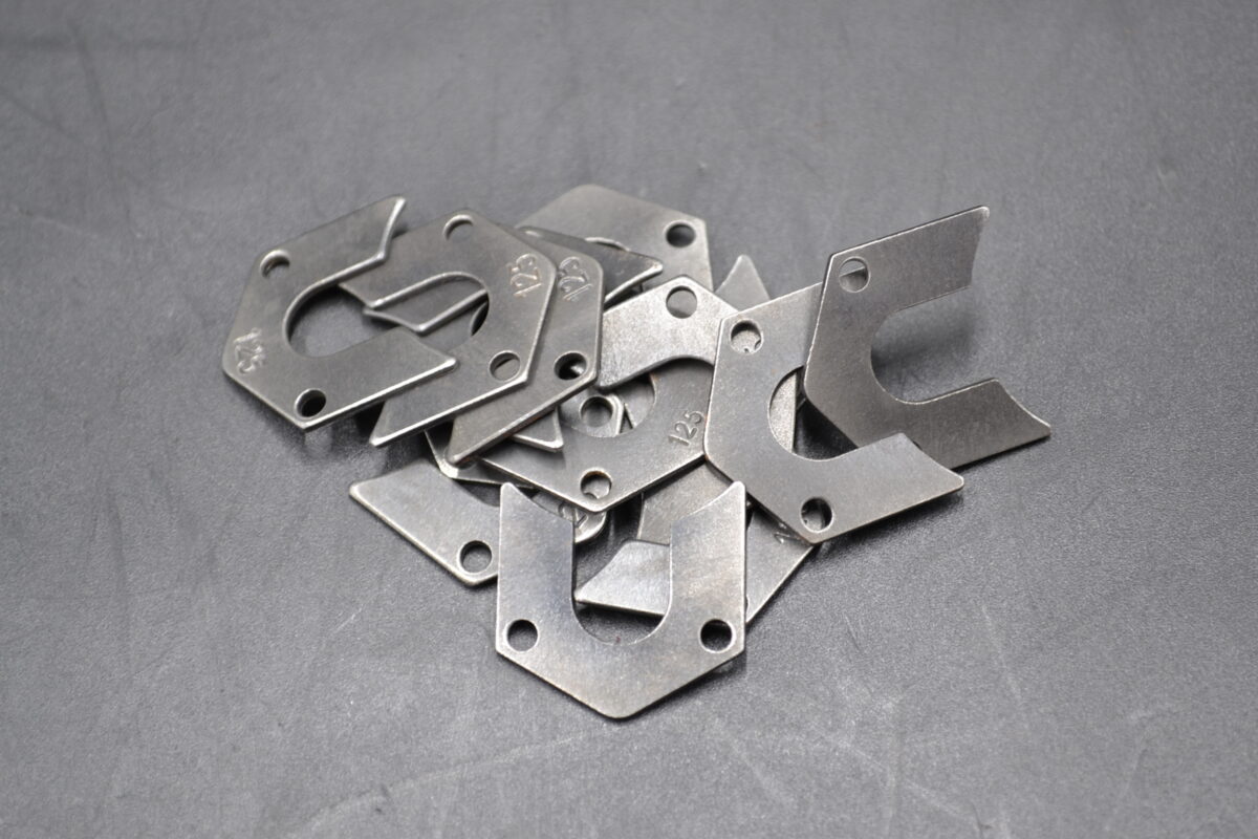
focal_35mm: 75
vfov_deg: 18.2
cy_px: 420
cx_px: 629
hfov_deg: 27.0
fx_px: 2621
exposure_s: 1/25
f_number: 5.6
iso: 400
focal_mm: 50
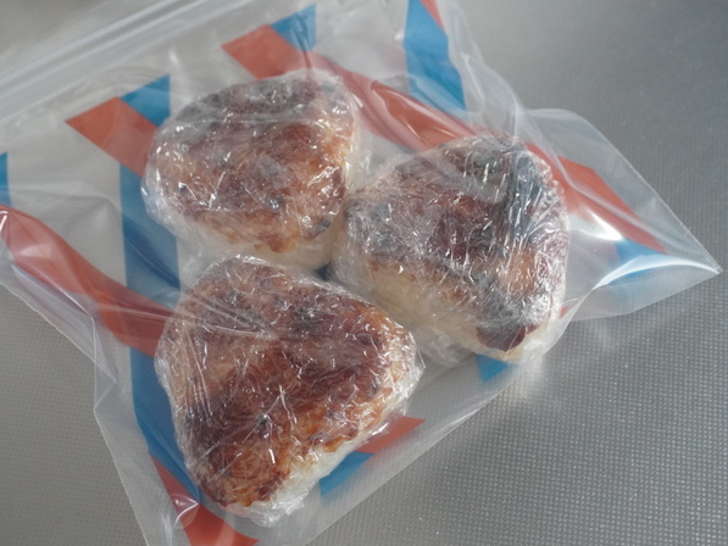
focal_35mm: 46
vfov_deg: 31.5
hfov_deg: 41.2
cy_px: 272
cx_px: 343
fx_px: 968
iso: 2500
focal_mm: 28
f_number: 6.3
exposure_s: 1/50
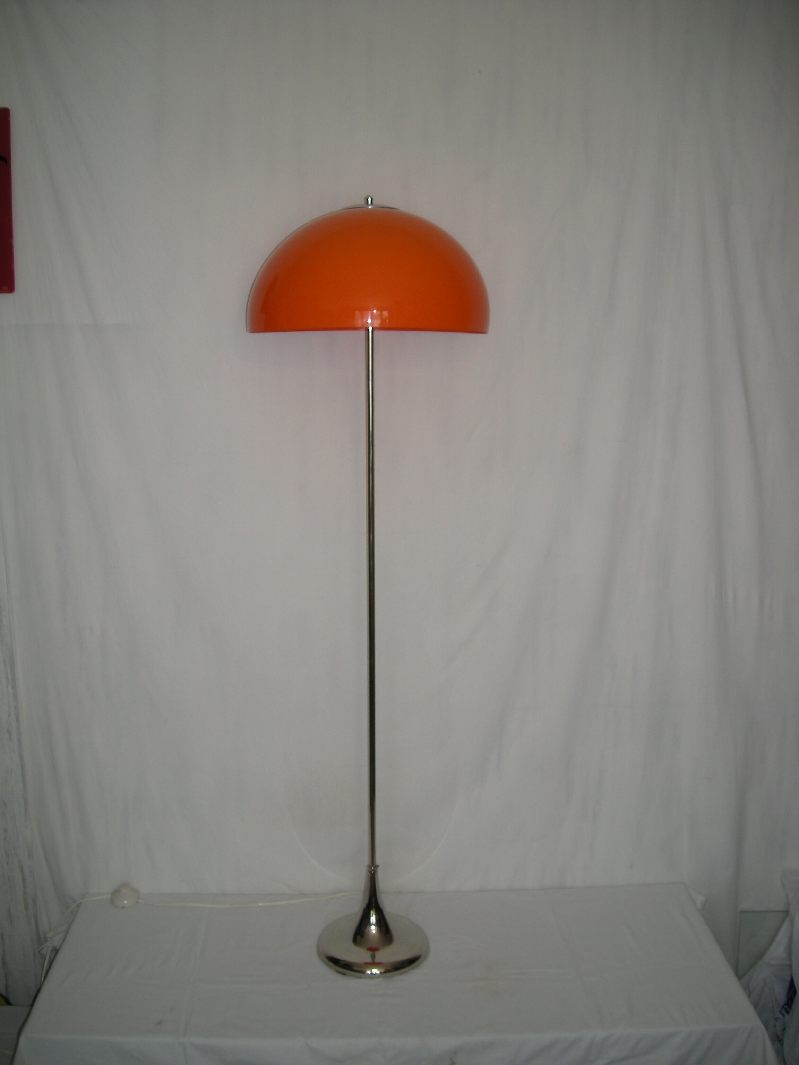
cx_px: 400
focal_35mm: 35
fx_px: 1077
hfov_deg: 40.7
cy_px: 532
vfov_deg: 52.6
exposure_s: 1/55.7
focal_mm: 5.7
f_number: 2.8
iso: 50
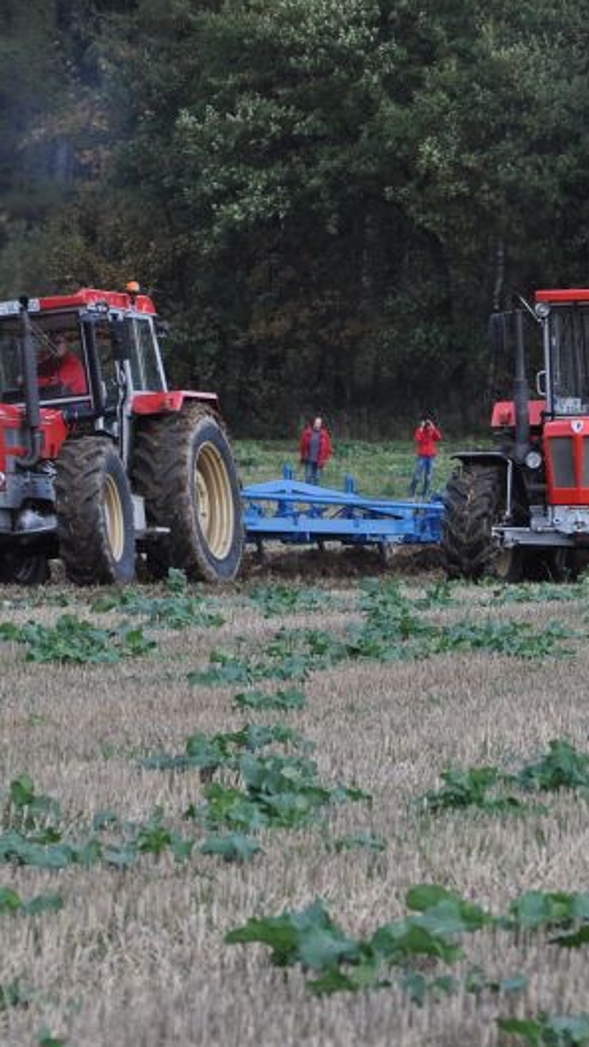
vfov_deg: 6.5
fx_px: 9246
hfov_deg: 3.6
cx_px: 315
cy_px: 523
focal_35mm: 333
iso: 360
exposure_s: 1/500
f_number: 6
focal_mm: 140
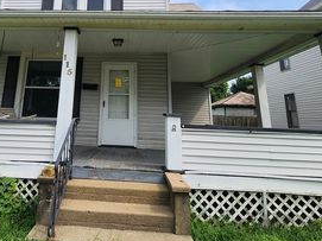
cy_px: 58
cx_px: 108
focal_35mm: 24
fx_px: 223
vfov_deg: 53.9
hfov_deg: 69.6
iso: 50
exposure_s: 1/1973
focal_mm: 2.2
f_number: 2.2
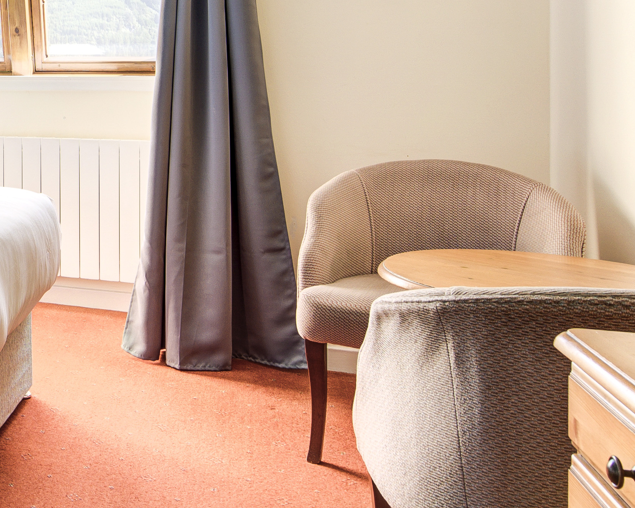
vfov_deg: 30.2
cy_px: 60
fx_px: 902
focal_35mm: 48
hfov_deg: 31.9
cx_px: -136
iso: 64
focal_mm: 14
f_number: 8
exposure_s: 1/20
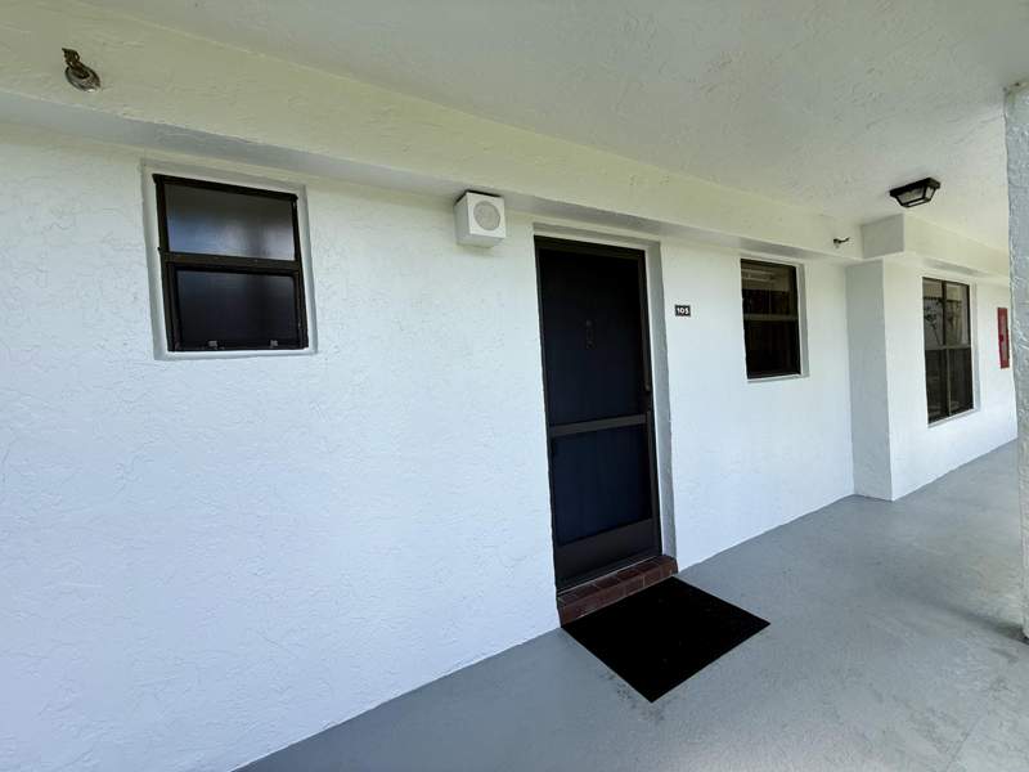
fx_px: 416
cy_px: 386
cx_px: 514
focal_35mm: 14
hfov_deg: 102.1
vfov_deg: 85.7
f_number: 2.2
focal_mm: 2.22
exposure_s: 1/408
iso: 50
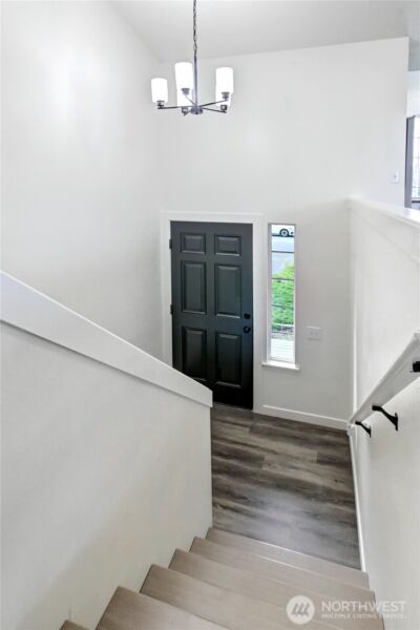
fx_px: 262
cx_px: 210
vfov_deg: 100.4
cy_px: 315
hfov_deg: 77.3
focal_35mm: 15
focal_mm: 10
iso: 3200
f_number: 11
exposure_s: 1/8
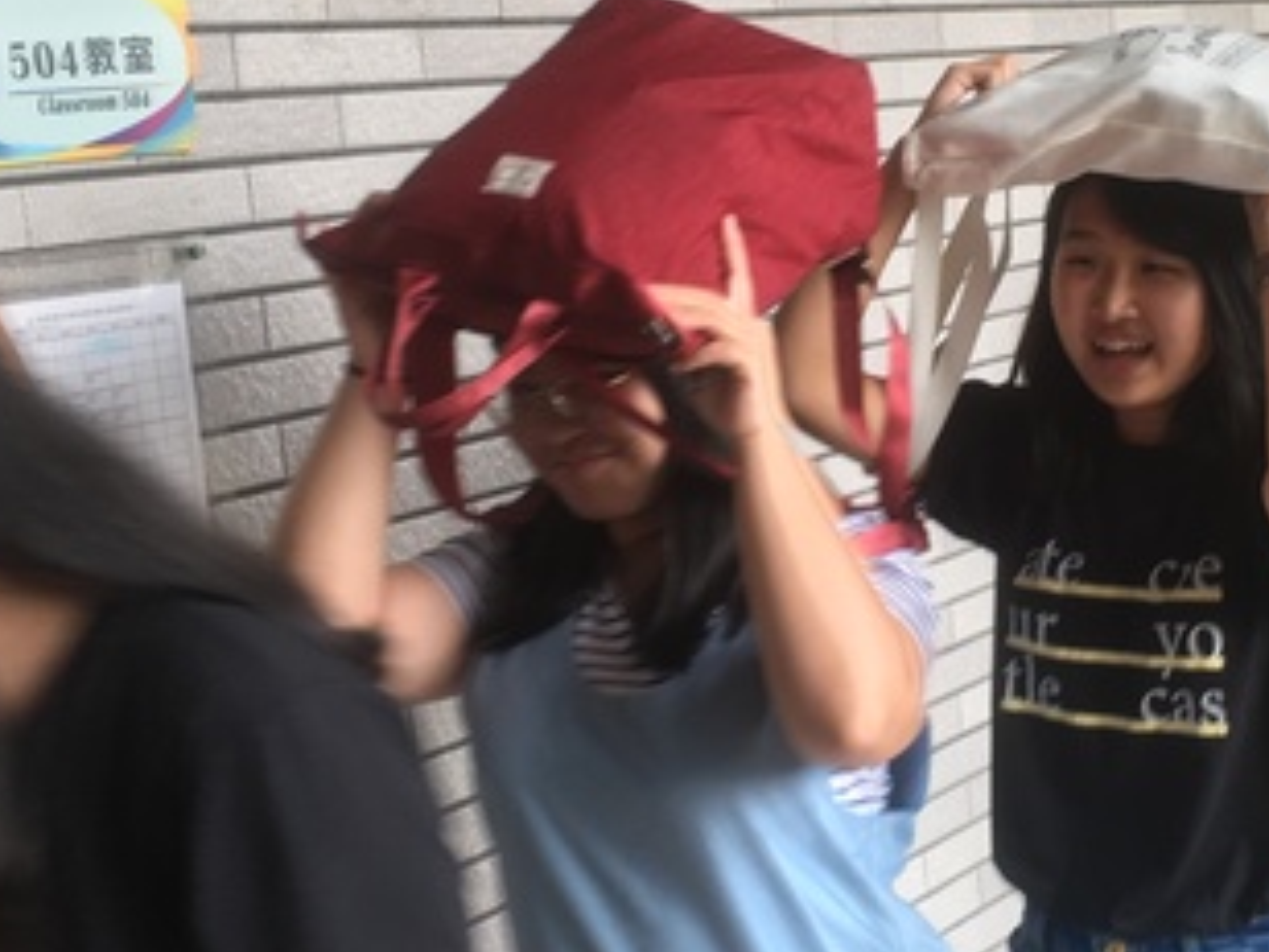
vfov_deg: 22.2
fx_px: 2420
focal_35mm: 66
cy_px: 352
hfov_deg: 28.8
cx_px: 985
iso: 32
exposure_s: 1/30
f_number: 2.2
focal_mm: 4.15
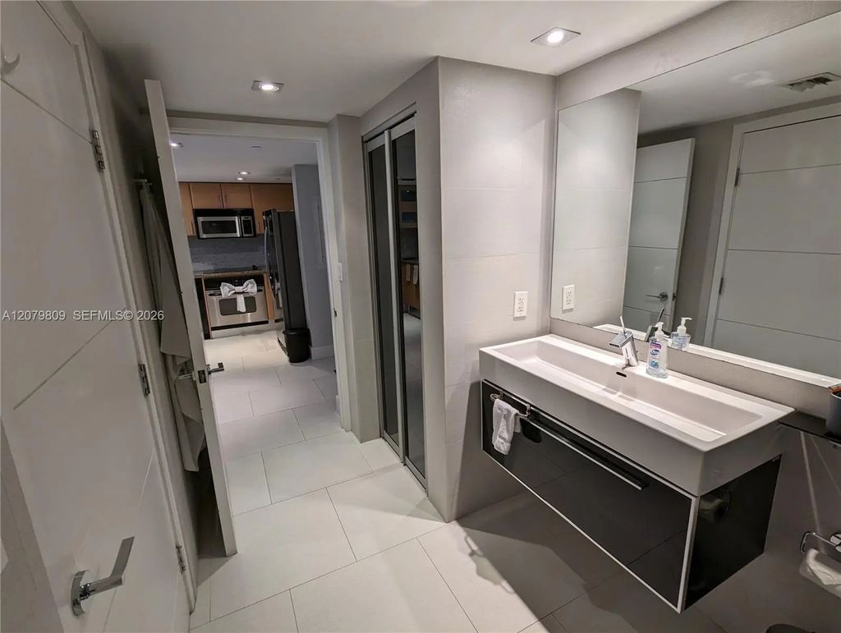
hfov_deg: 94.4
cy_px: 316
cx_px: 420
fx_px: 389
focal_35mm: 16
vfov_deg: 78.2
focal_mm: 2.35
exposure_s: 1/27.2
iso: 42
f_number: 2.2
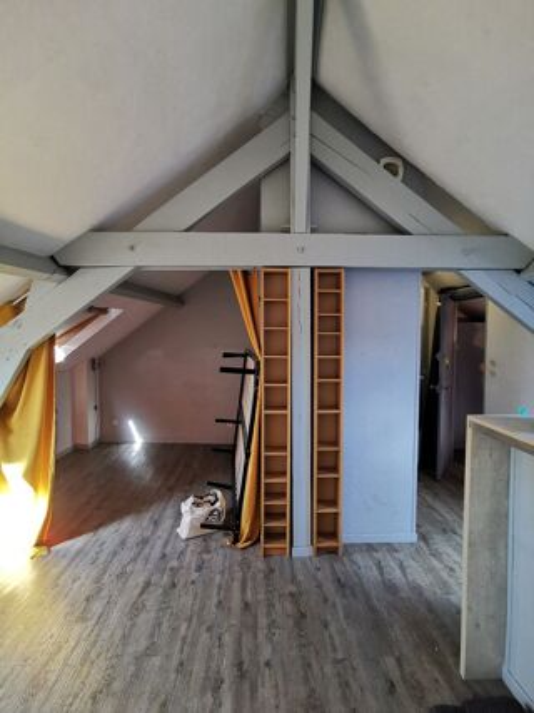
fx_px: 350
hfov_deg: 74.7
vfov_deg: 91.0
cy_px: 356
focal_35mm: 17
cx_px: 267
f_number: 2.2
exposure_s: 1/33.3
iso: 400
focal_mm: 2.26
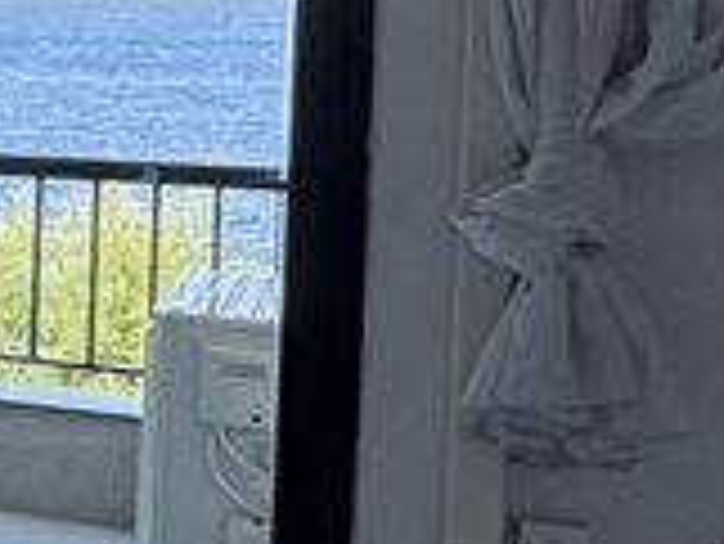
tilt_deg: -2.9
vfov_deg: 16.4
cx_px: -1444
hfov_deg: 11.6
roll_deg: -0.8
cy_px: 72
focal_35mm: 89
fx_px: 1863
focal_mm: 2.22
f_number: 2.2
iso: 40
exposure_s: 1/121
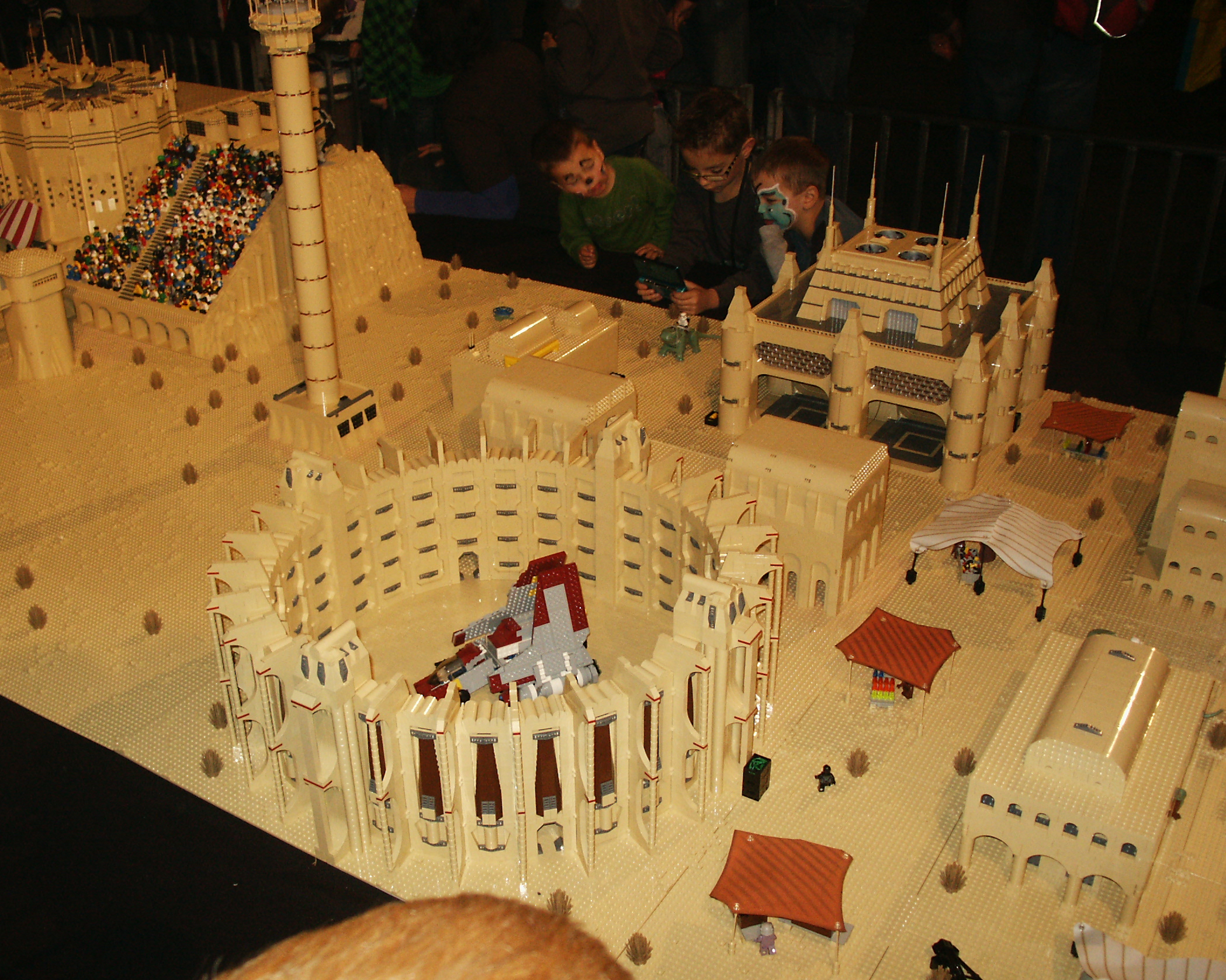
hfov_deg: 49.0
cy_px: 484
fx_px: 1342
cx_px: 566
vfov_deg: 40.1
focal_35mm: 37
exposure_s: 1/45
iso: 200
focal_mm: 7.18
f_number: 3
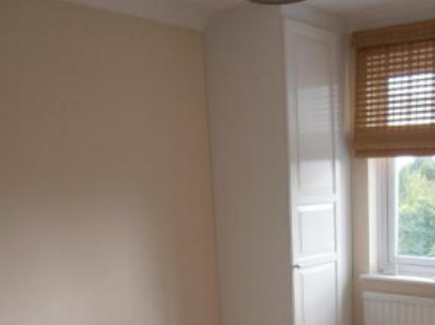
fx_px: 590
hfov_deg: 39.5
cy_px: 278
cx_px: 322
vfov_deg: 29.8
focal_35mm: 47
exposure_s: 1/40
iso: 80
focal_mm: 4.2
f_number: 3
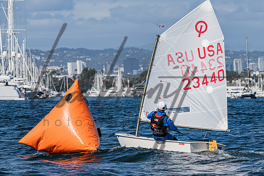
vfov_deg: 5.2
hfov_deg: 7.7
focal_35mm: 266
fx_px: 1952
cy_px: 97
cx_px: 150
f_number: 9
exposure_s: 1/1250
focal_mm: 220
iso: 320
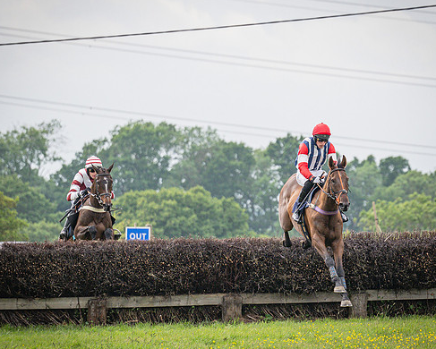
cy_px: 173
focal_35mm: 505
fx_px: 6519
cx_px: 397
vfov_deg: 3.1
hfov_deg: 3.8
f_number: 4.5
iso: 400
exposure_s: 1/1600
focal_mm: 170
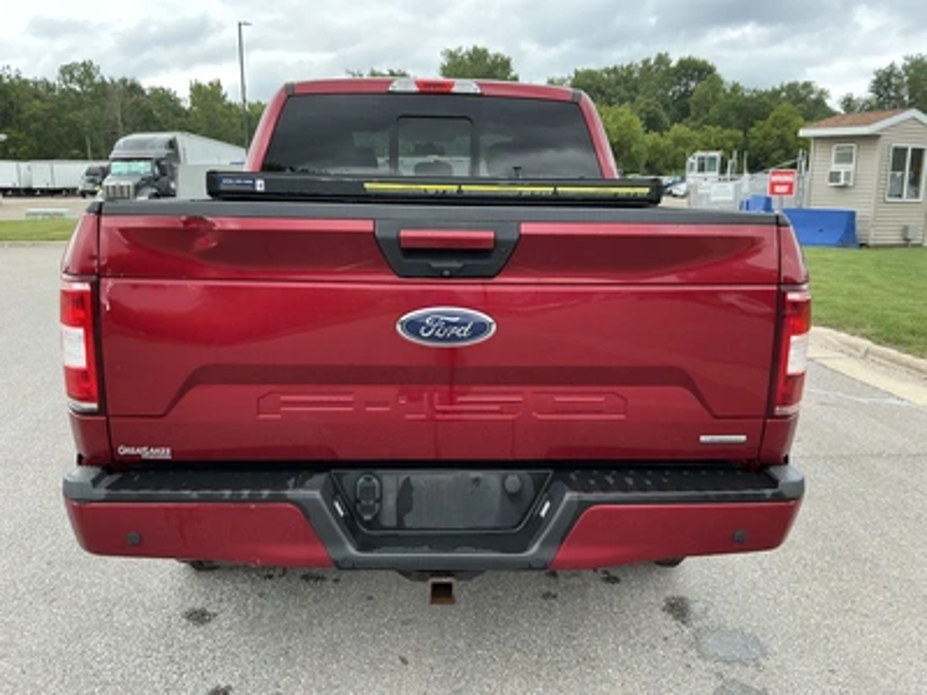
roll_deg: +1.0
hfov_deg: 63.4
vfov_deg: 49.7
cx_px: 464
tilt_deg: -12.5
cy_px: 348
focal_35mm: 28
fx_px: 750
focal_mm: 3
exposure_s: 1/197
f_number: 1.8
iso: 20
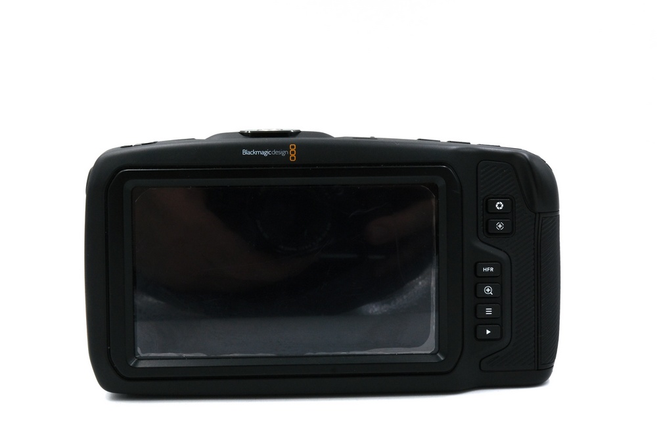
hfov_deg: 41.9
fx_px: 858
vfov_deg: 28.7
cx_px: 328
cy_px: 220
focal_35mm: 47
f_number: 18
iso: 800
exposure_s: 1/125
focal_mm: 31.5
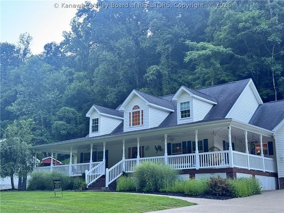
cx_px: 142
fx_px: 394
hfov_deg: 39.7
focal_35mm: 48
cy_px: 106
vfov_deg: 30.3
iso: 100
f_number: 1.78
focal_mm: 6.76
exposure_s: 1/159
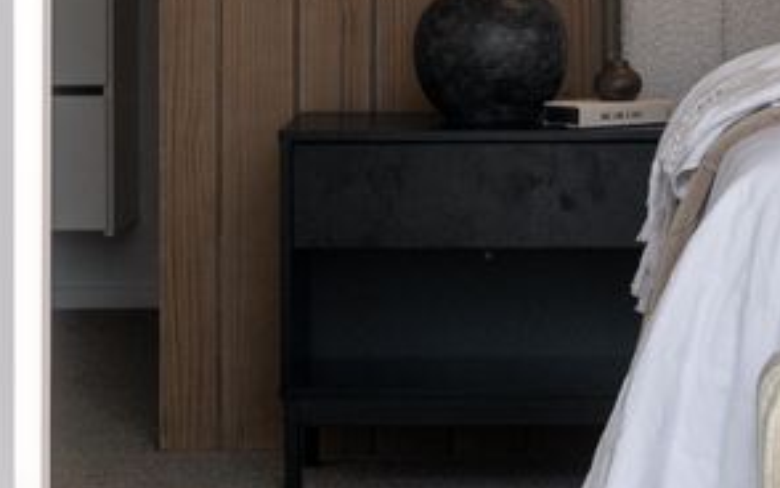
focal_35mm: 247
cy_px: -188
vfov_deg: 5.3
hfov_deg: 8.5
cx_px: 740
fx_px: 5253
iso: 200
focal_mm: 55
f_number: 9
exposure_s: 1/125
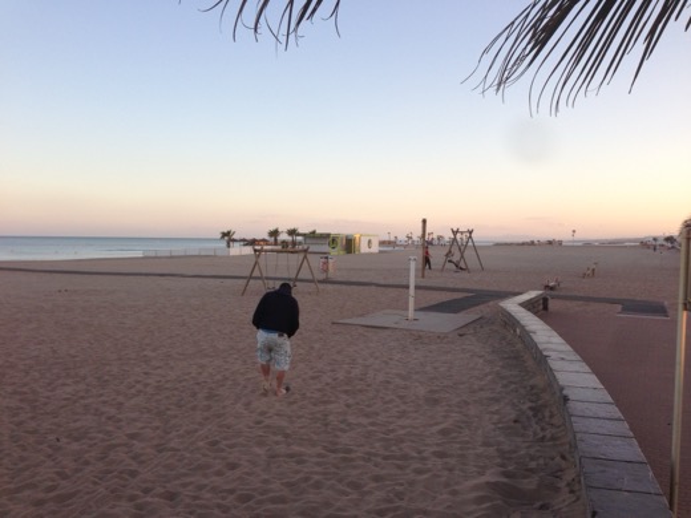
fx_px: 659
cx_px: 346
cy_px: 259
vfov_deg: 42.9
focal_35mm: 33
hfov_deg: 55.4
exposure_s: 1/210
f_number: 2.4
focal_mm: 4.13
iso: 50
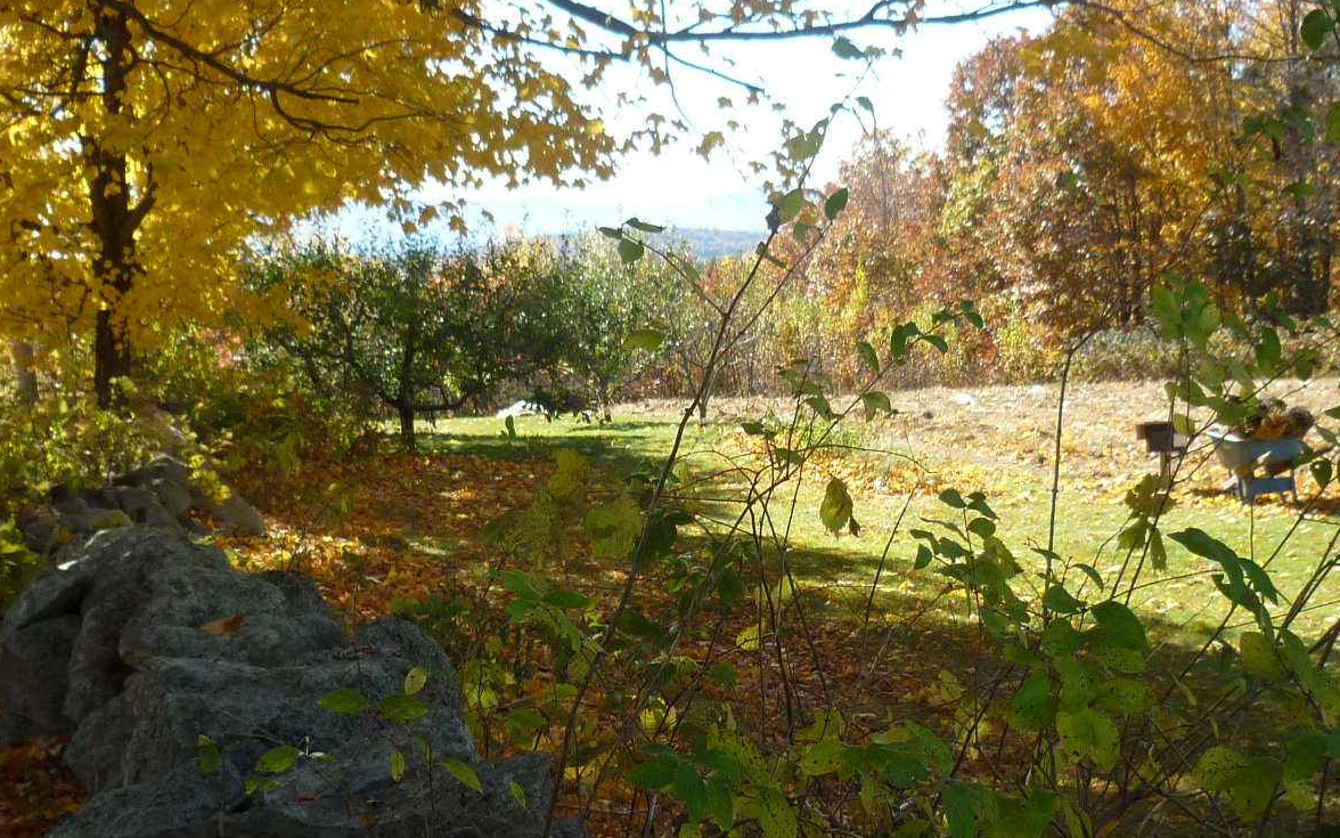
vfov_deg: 20.9
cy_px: 507
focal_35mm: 62
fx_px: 2264
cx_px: 724
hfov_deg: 33.0
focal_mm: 5.5
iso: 80
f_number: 2.8
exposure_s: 1/400
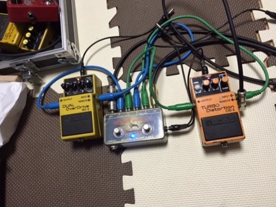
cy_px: 102
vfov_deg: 46.8
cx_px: 141
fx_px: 239
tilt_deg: -72.4
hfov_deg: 60.0
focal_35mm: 30
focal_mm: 4.15
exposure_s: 1/30
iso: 160
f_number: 2.2
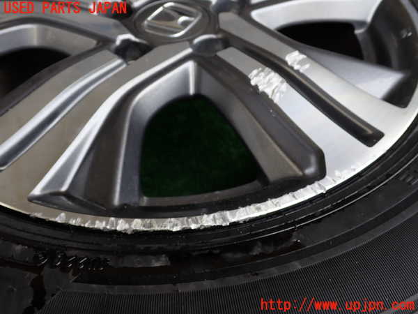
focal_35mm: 30
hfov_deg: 60.0
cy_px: 157
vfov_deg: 46.8
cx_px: 209
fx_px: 362
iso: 100
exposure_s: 1/160
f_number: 3.2
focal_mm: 5.4
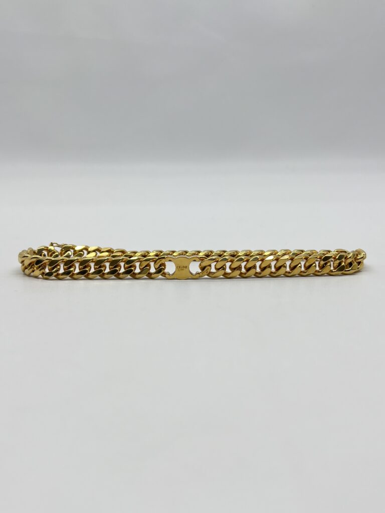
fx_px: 386
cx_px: 192
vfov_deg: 67.3
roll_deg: +0.3
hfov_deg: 53.1
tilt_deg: -11.4
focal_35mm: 26
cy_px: 256
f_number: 1.5
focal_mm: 5.7
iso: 40
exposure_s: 1/264
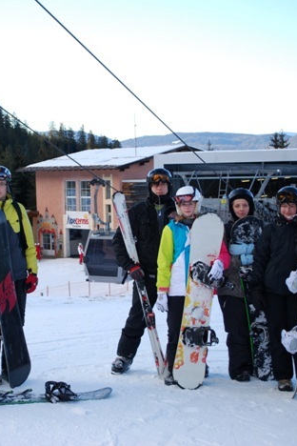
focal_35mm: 72
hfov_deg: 18.8
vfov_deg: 28.1
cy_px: 223
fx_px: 891
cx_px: 79
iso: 100
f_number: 5
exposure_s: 1/125
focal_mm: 32
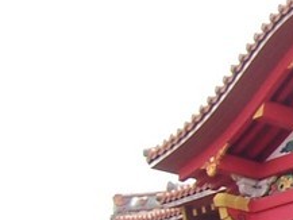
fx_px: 1076
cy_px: 190
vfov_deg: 11.6
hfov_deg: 12.2
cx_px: 709
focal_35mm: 127
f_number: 5.6
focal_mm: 3.8
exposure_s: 1/100
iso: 64
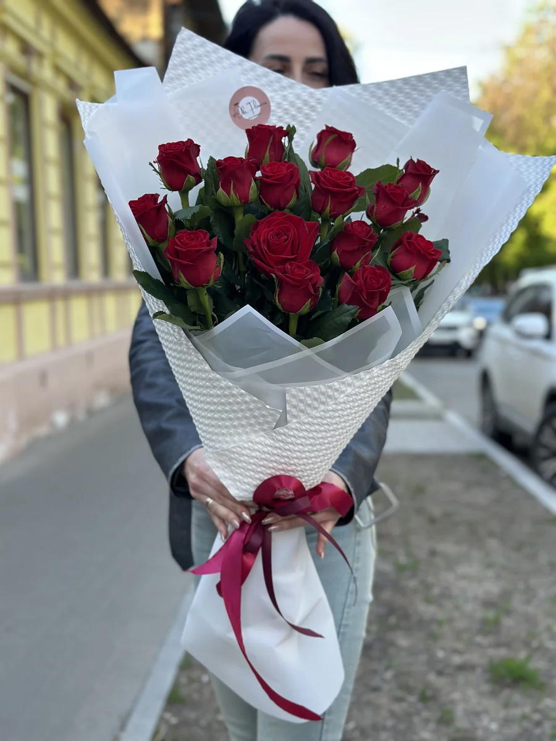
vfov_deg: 39.7
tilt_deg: -4.6
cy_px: 370
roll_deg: +0.5
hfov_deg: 30.3
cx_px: 278
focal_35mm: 48
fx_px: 1028
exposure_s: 1/206
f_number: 1.78
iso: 80
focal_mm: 6.86
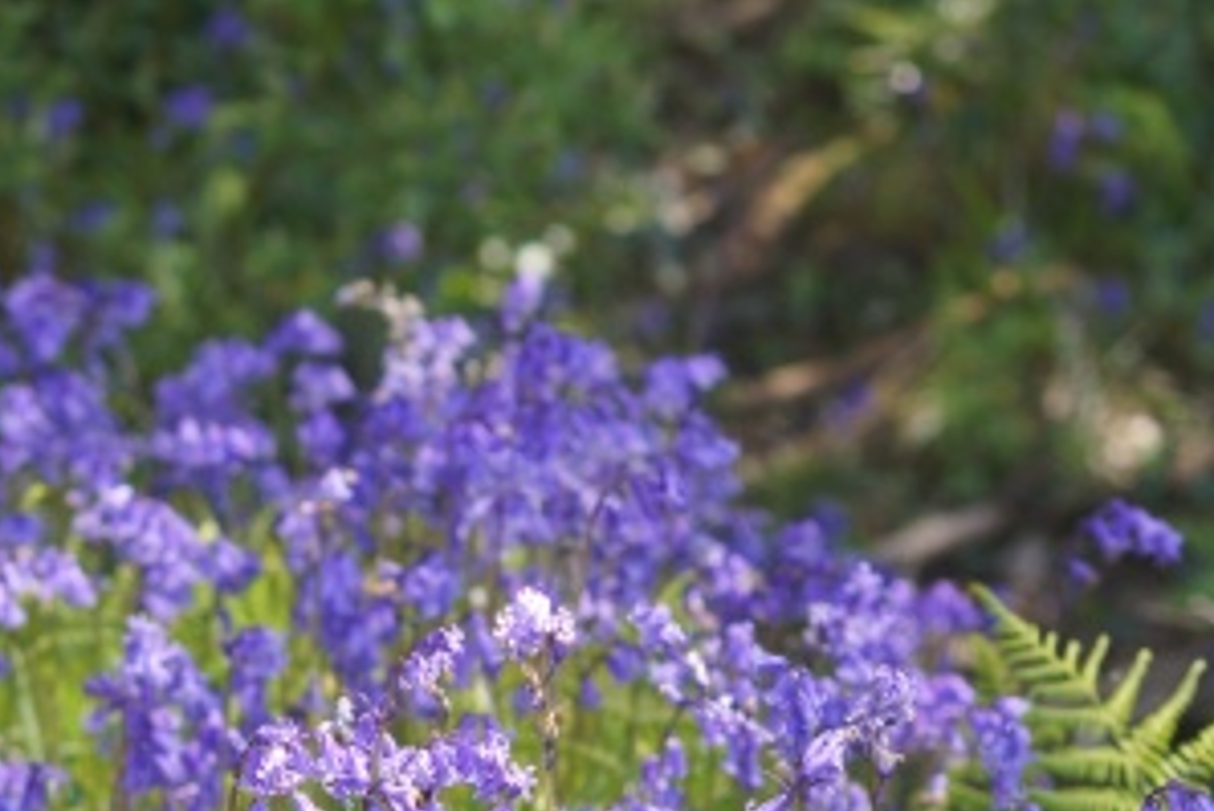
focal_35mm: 272
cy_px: 617
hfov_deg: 7.6
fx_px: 9176
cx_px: 379
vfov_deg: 5.1
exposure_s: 1/320
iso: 200
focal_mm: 90
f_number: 5.6
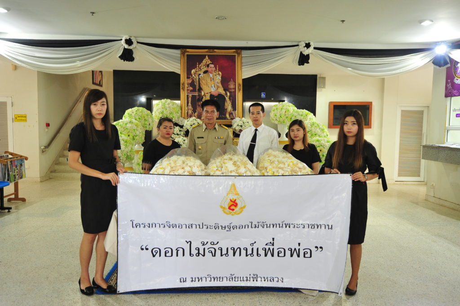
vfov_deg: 44.9
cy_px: 153
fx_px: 370
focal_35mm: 29
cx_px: 230
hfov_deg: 63.7
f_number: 4
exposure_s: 1/30
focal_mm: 29
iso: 1600
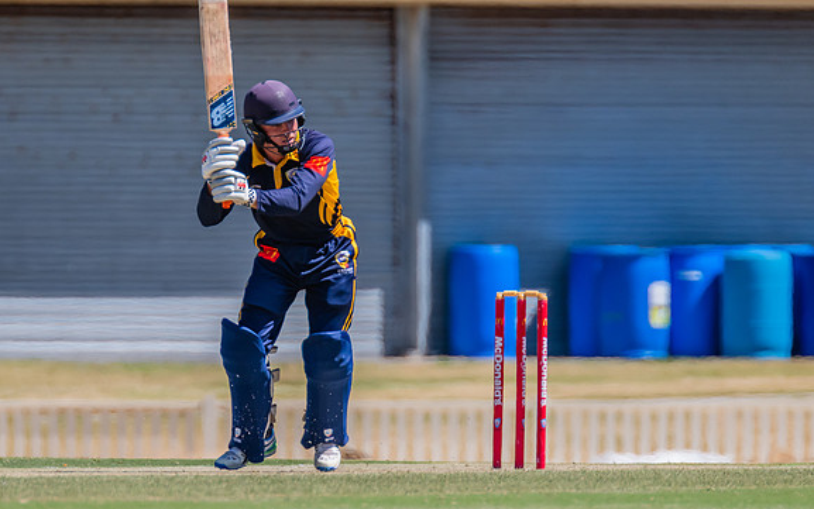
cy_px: 177
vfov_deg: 1.3
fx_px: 22235
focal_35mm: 1002
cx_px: 329
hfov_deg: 2.1
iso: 640
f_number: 6.3
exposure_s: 1/2000
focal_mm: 600
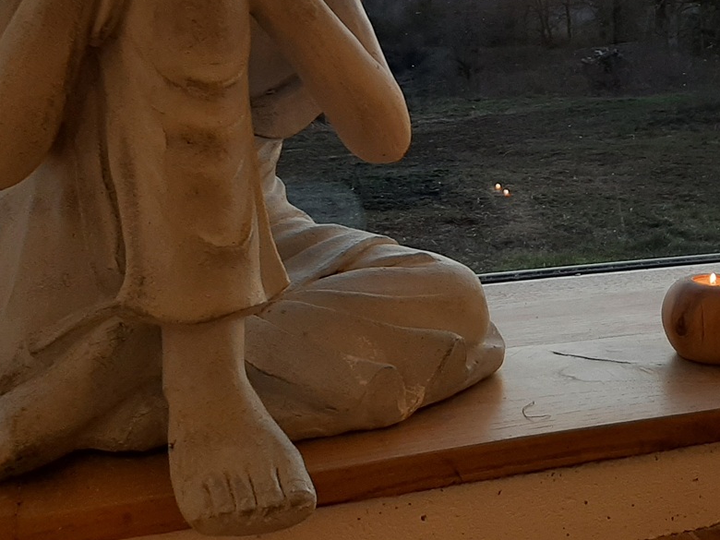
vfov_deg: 28.0
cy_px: 48
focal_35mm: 50
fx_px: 1040
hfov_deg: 37.2
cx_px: 545
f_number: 1.7
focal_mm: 3.93
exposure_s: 1/50
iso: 64
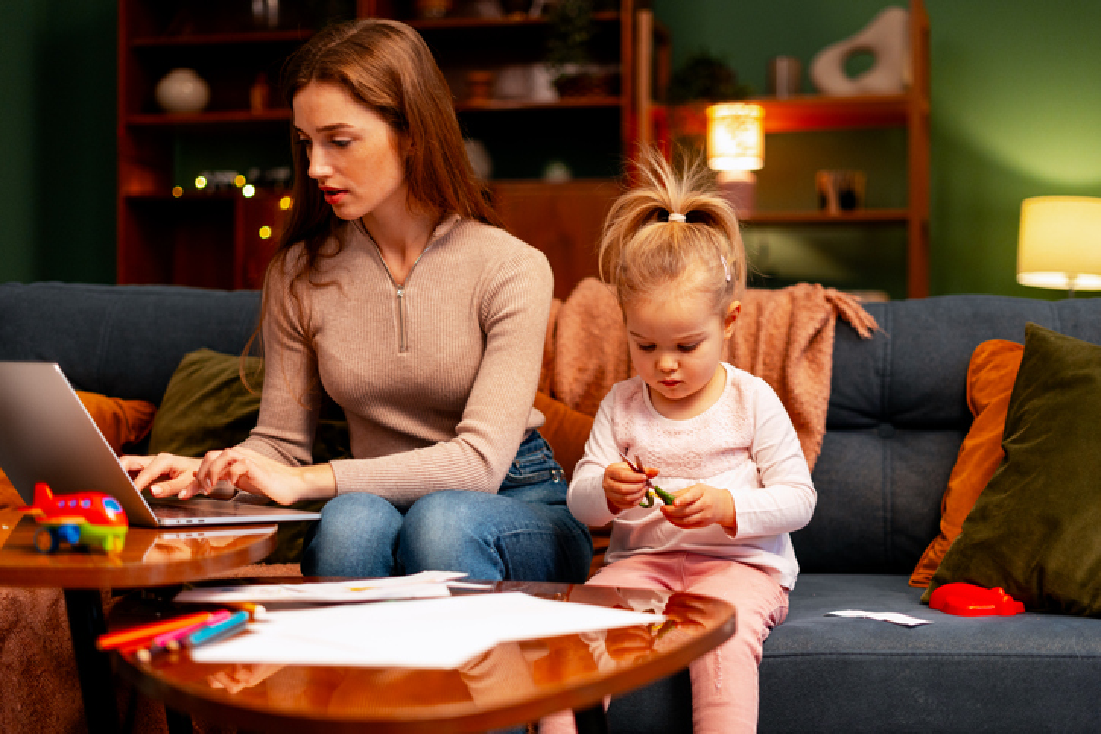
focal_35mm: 50
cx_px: 550
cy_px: 367
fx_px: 1529
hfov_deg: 39.6
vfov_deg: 27.0
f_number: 1.8
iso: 400
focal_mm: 50
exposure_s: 1/200
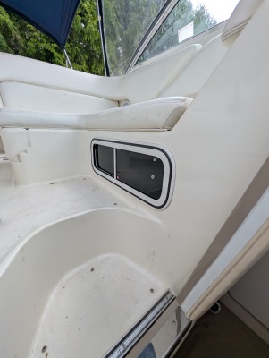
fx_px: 124
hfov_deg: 94.6
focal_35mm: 12
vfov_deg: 110.5
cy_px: 179
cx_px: 134
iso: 64
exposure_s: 1/666
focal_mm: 2.02
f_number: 1.7
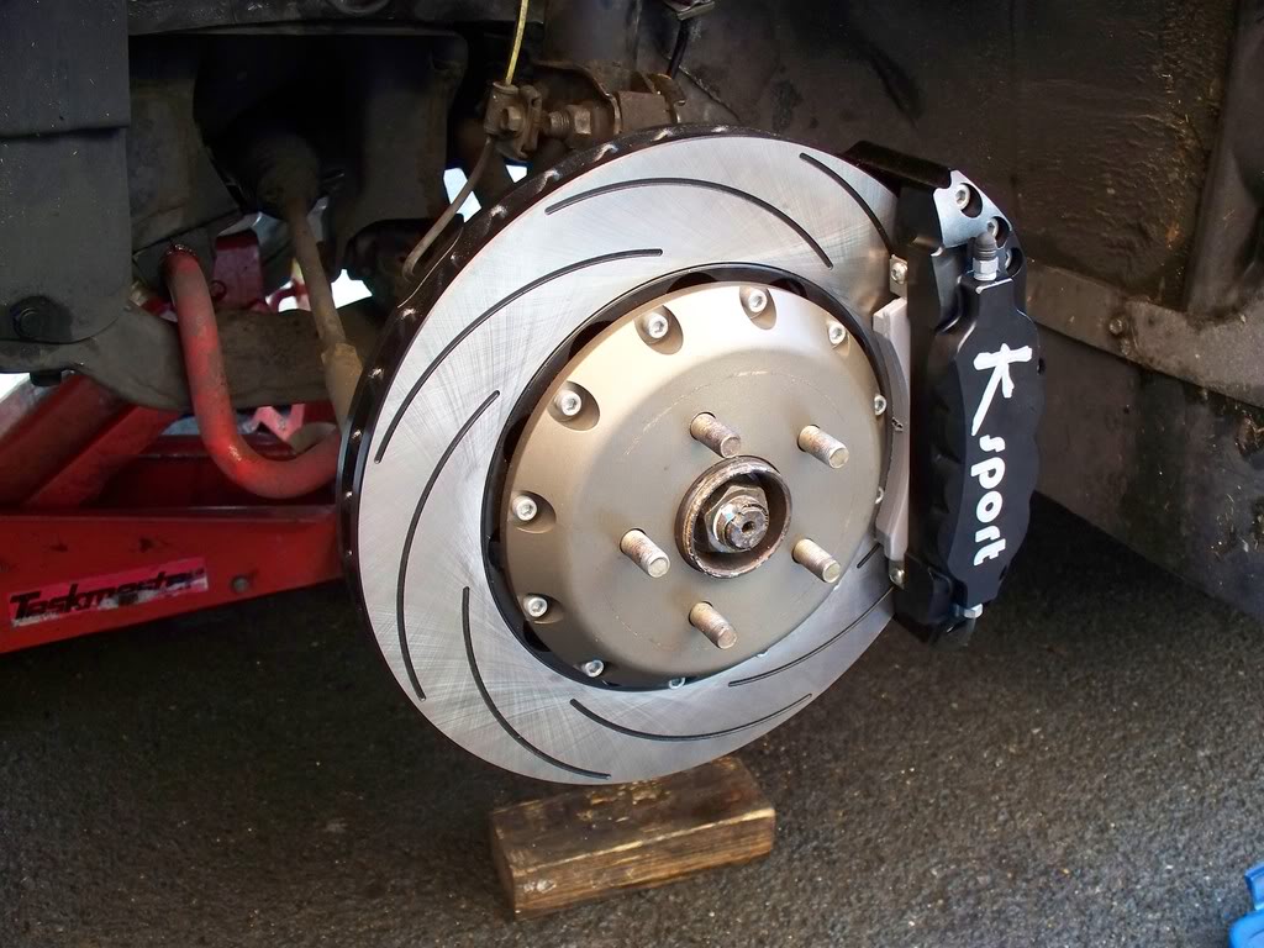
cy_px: 474
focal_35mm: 36
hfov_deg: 51.4
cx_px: 632
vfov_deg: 39.7
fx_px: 1315
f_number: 2.8
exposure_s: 1/60
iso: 320
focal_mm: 7.54
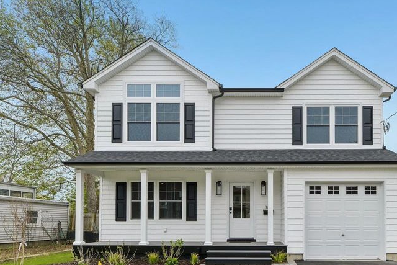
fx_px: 265
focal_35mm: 24
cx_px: 255
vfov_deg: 50.2
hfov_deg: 72.1
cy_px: 209
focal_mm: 15
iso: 200
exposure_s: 1/400
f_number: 9
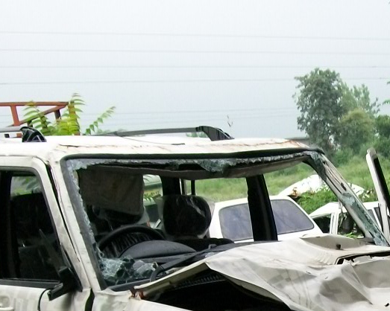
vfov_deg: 17.2
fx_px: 992
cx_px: 318
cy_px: 345
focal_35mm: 86
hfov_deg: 21.9
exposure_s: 1/50
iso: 80
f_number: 2.7
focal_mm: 6
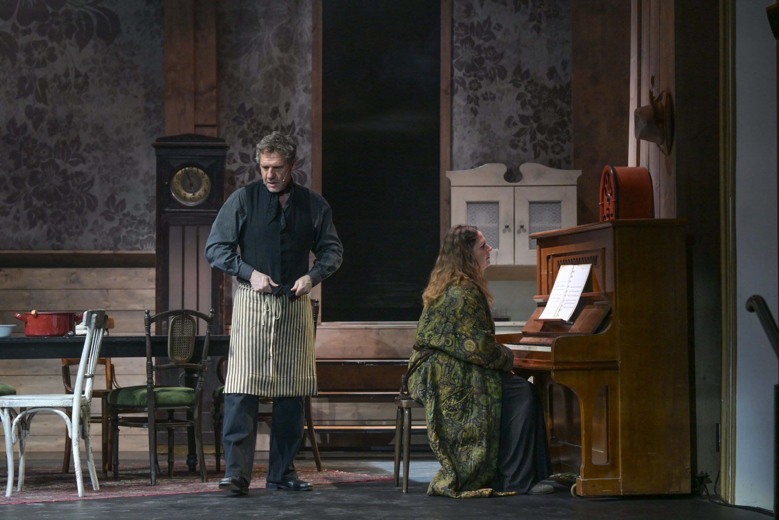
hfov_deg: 23.6
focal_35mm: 86
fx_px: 1861
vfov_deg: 15.9
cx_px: 390
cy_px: 260
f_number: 4.5
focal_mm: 86
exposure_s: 1/250
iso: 3200
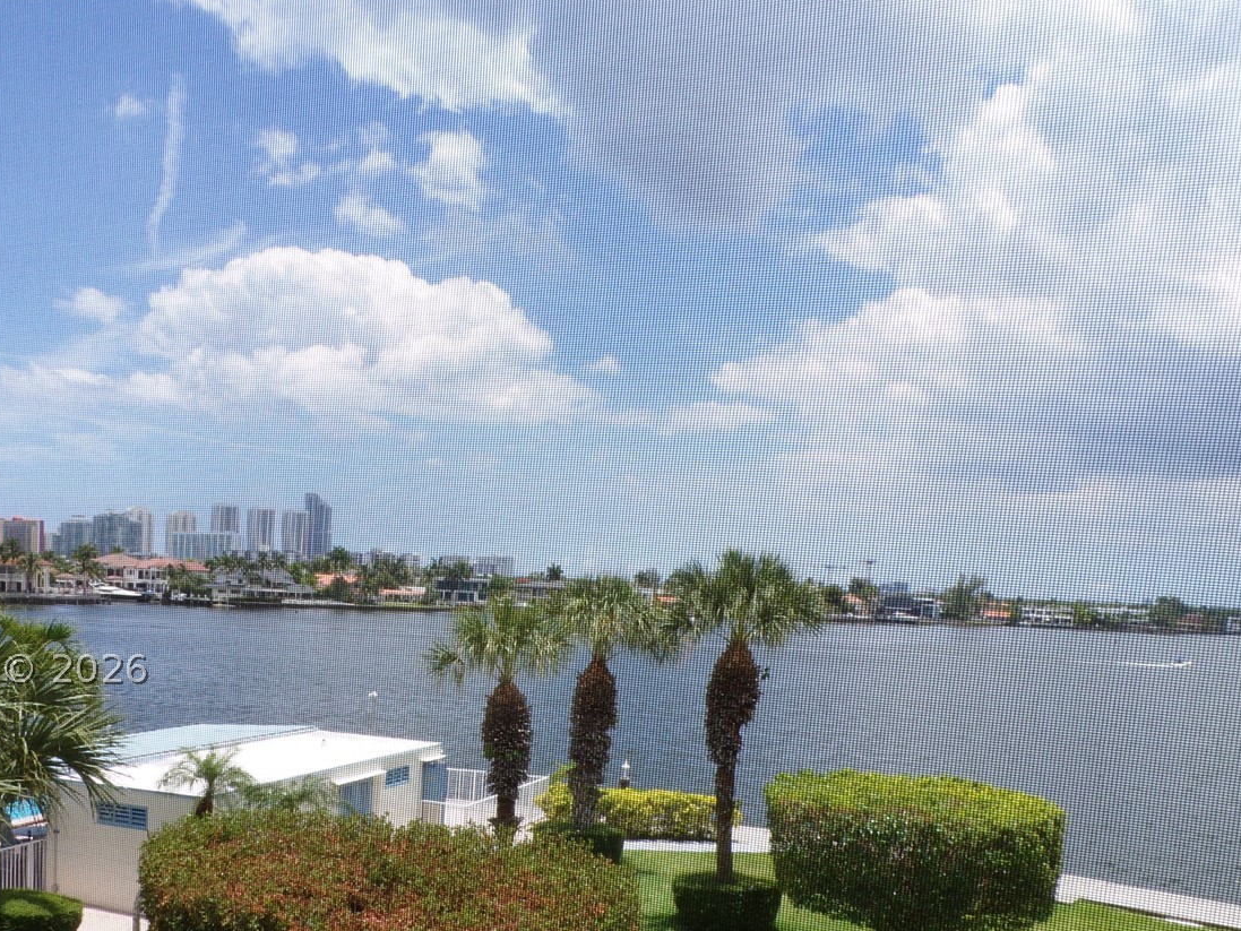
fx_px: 1255
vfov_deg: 39.9
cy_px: 669
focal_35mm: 35
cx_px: 494
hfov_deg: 52.3
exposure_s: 1/280
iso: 80
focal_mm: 4.3
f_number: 5.8
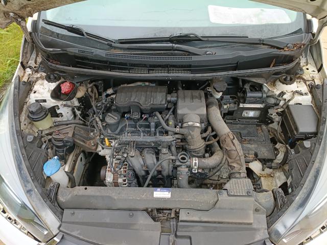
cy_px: 122
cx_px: 164
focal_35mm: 26
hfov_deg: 67.3
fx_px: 246
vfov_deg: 53.1
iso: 449
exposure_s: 1/120
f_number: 1.8
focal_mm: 4.81
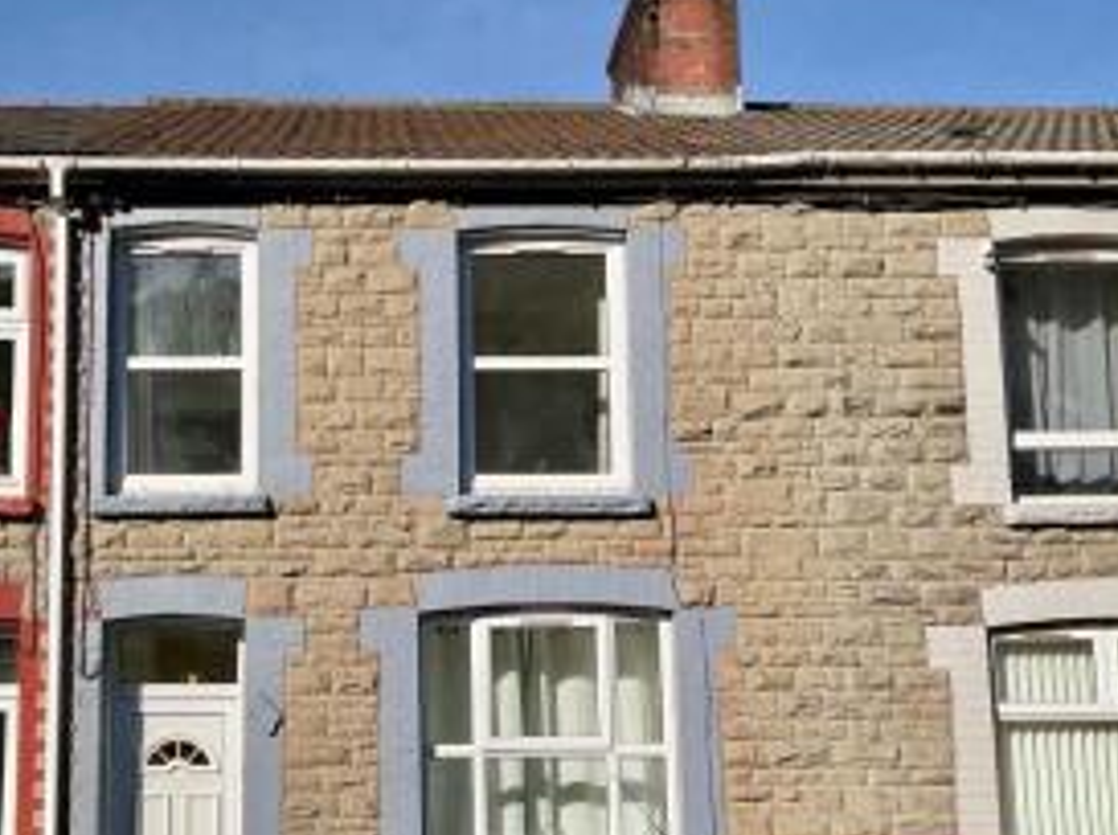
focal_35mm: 45
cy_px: 600
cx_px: 391
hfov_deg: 41.7
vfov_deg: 31.7
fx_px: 1451
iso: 20
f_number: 1.8
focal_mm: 3
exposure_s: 1/2667
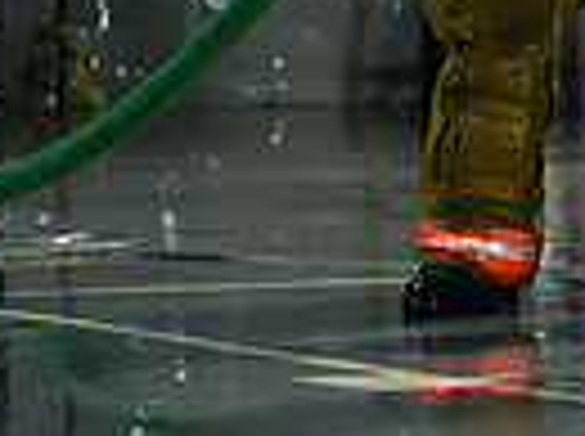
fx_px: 14507
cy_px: -382
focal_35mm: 860
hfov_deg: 2.3
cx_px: 878
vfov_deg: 1.7
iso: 1600
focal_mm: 200
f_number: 3.2
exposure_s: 1/125
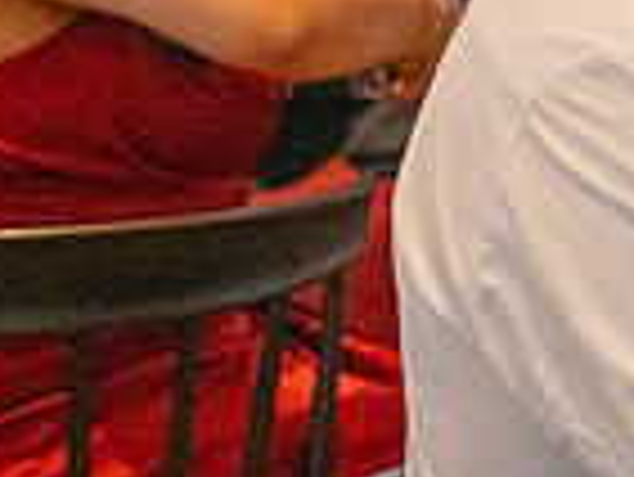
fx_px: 7534
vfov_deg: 3.6
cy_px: -290
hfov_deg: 4.8
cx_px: -310
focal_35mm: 411
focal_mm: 104
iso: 3200
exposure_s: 1/200
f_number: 4
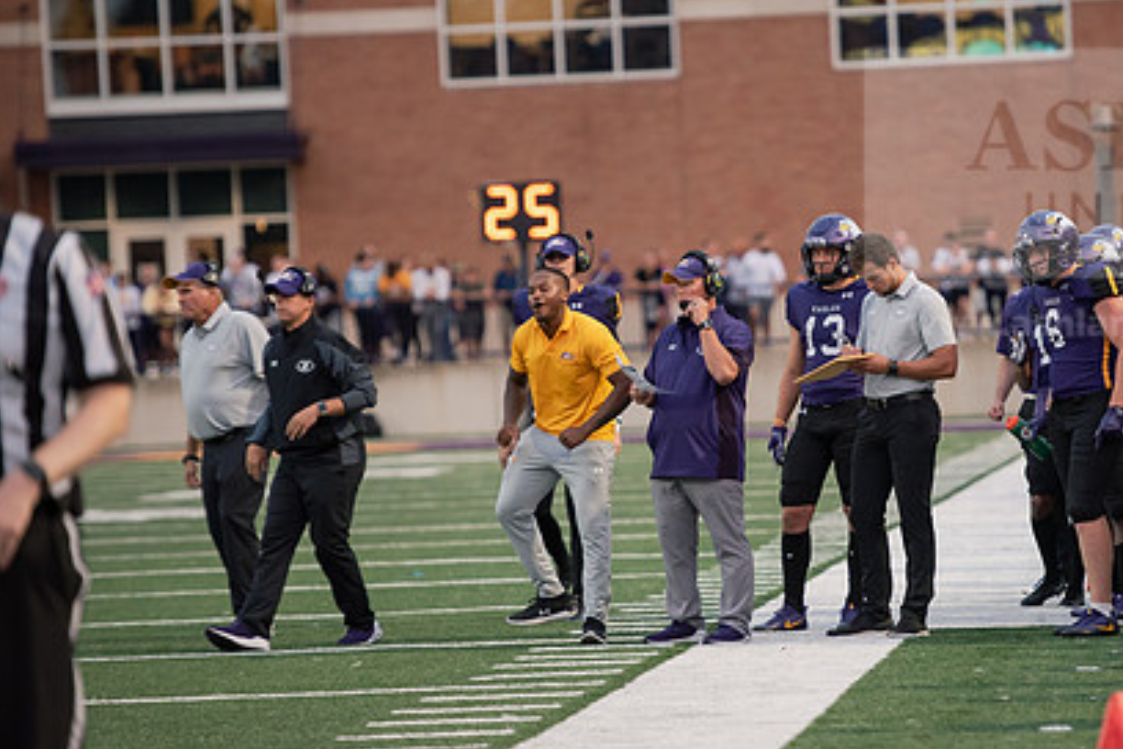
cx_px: 782
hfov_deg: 7.8
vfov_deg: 5.2
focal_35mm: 263
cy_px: 381
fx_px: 8203
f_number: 2.8
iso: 2000
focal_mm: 185
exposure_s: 1/800
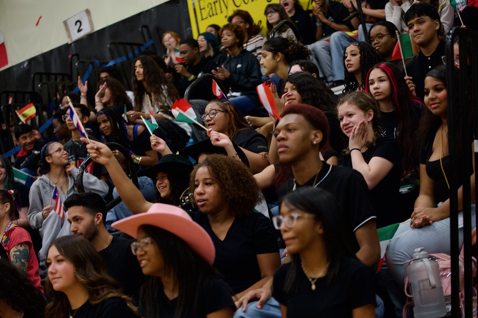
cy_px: 159
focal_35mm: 70
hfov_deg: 28.9
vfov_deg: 19.4
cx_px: 239
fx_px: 929
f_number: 2.8
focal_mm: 70
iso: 2500
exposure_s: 1/320
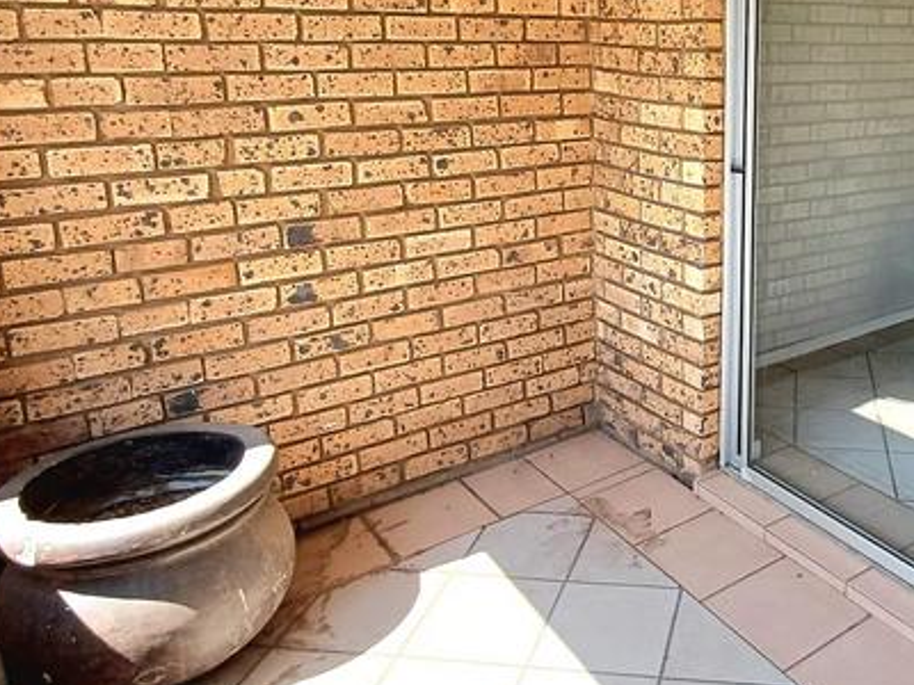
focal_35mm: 32
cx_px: 699
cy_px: 233
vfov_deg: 43.6
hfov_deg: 53.9
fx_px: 845
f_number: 2.2
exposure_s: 1/278
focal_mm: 1.64
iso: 40
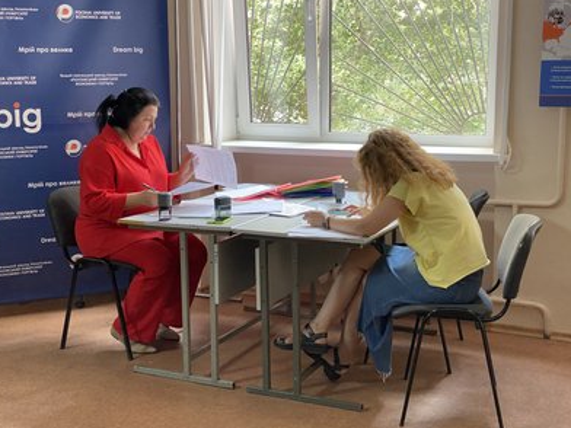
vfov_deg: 27.5
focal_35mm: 53
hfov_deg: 36.2
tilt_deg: -10.1
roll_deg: +0.3
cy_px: 214
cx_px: 281
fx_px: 874
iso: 160
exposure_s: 1/60
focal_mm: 6
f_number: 2
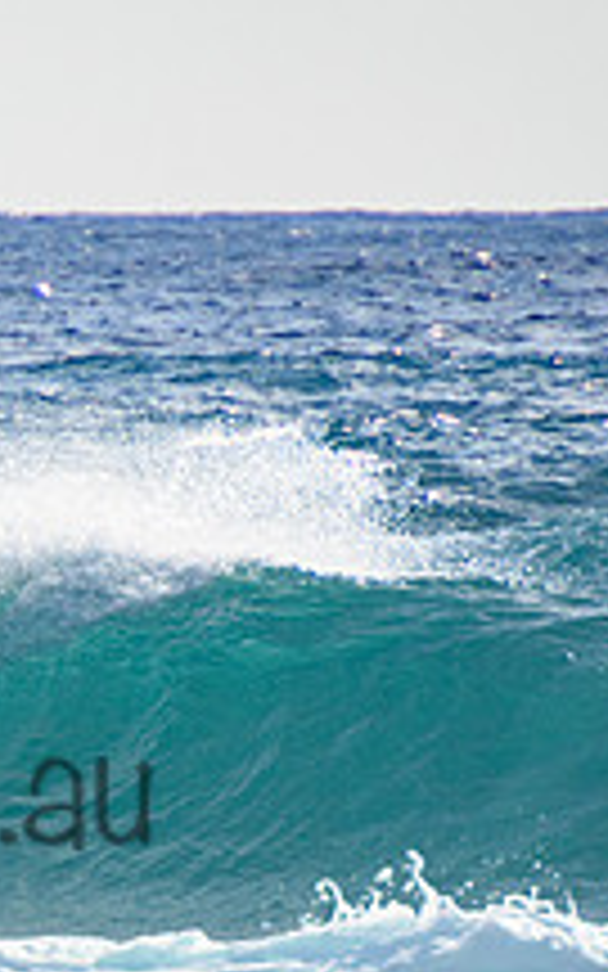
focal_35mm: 1645
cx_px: -324
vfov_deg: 1.3
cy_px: 740
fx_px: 43612
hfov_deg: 0.8
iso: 280
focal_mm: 400
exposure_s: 1/2000
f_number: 5.6
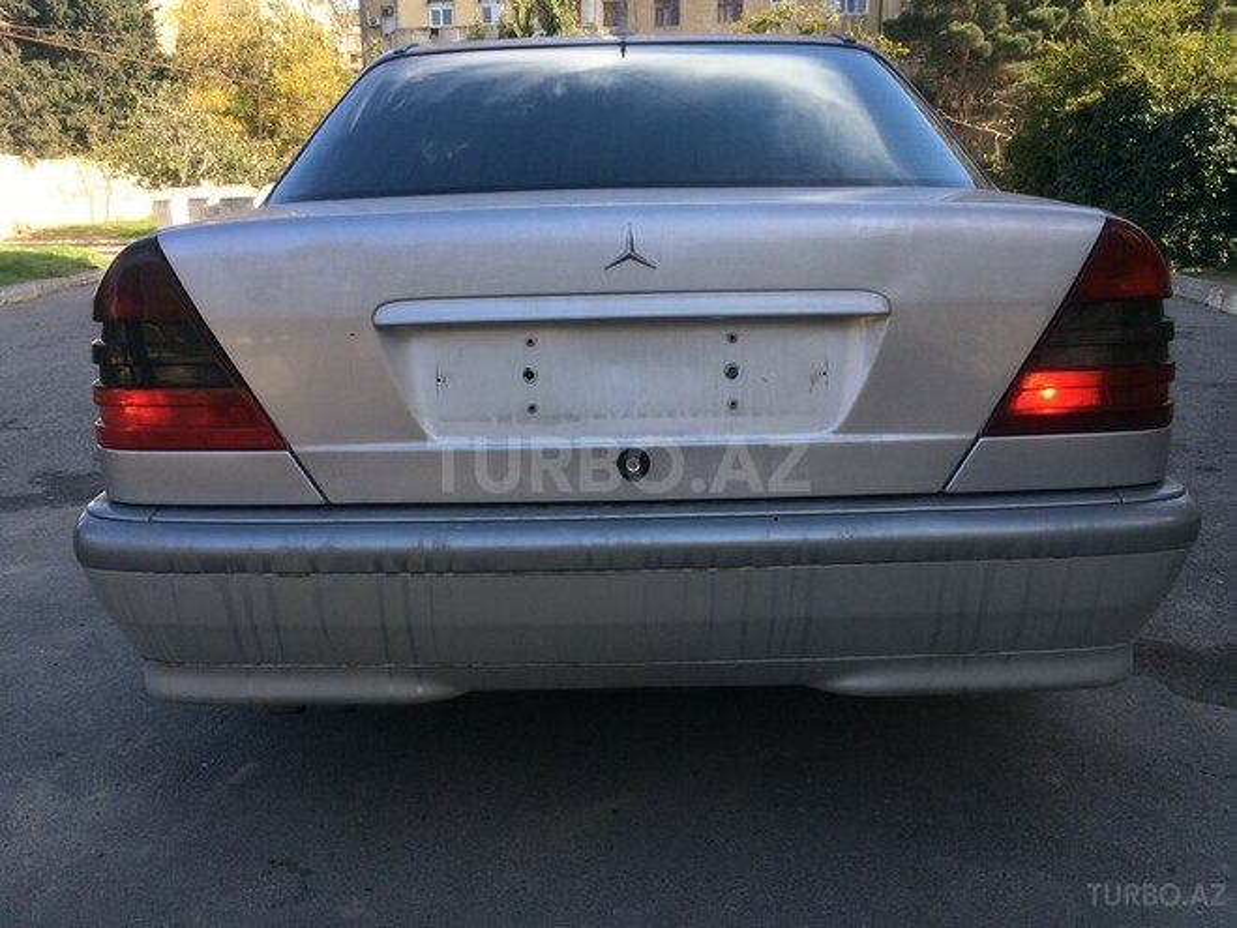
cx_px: 618
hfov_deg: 61.7
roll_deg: -1.5
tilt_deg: -12.5
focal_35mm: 29
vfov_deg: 48.2
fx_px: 1036
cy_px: 464
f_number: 2.2
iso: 32
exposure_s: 1/500
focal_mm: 4.15
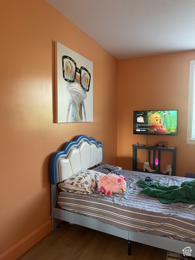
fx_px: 188
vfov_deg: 69.4
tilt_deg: -3.4
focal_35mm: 25
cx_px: 98
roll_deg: +0.0
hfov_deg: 54.9
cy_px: 130
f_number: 1.6
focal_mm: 5.1
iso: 320
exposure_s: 1/48
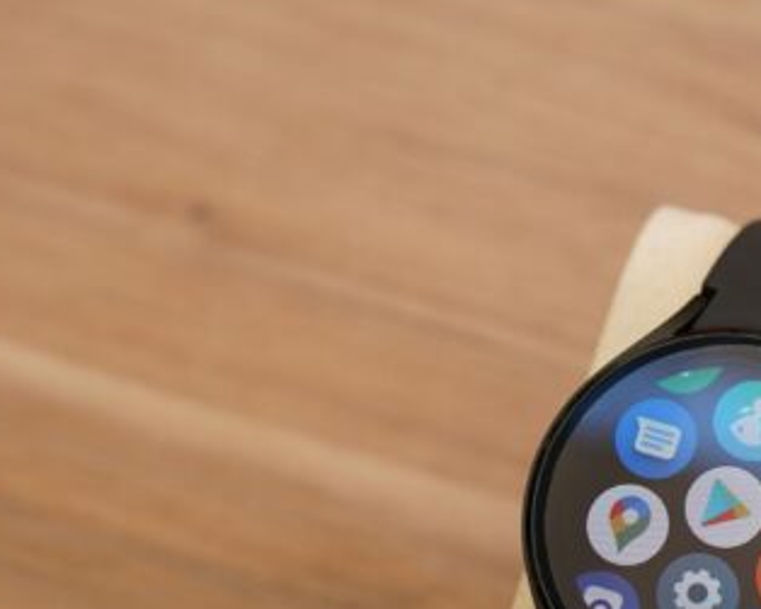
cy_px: 543
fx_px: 2522
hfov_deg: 16.9
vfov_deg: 13.6
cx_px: 686
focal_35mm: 112
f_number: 4
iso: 100
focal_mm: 50
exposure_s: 1/100
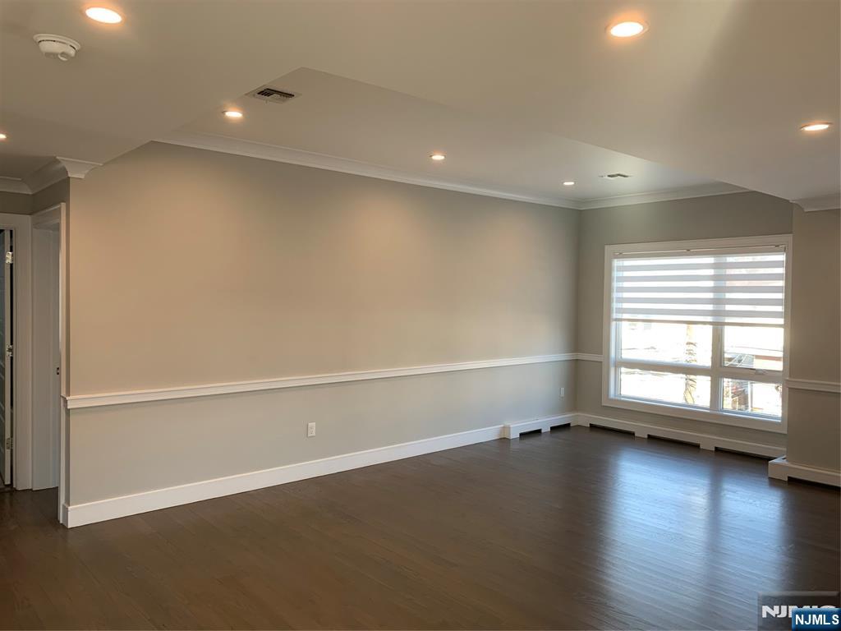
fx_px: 632
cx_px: 420
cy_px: 316
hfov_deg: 67.3
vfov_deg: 53.1
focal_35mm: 26
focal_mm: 4.25
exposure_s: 1/120
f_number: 1.8
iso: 64
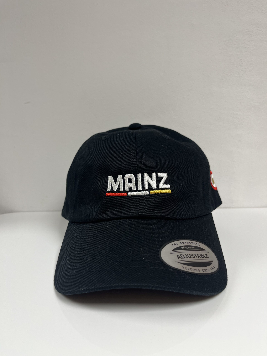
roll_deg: +1.3
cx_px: 134
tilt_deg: -9.3
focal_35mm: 26
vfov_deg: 67.3
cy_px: 178
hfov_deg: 53.1
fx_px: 267
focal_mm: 5.1
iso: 64
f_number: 1.6
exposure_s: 1/100
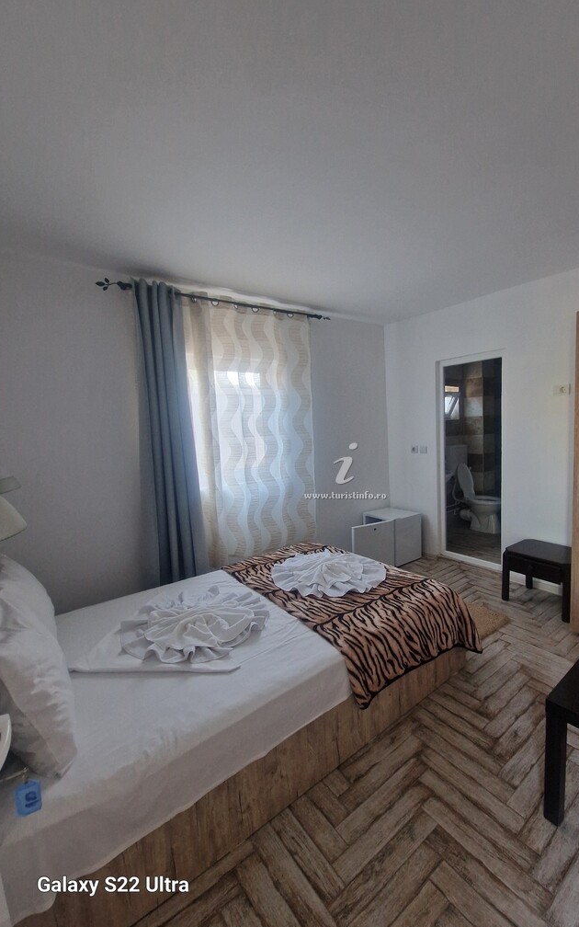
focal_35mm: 14
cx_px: 346
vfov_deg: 105.3
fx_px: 353
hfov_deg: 77.8
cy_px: 470
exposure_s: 1/60
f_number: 2.2
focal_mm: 2.2
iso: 250
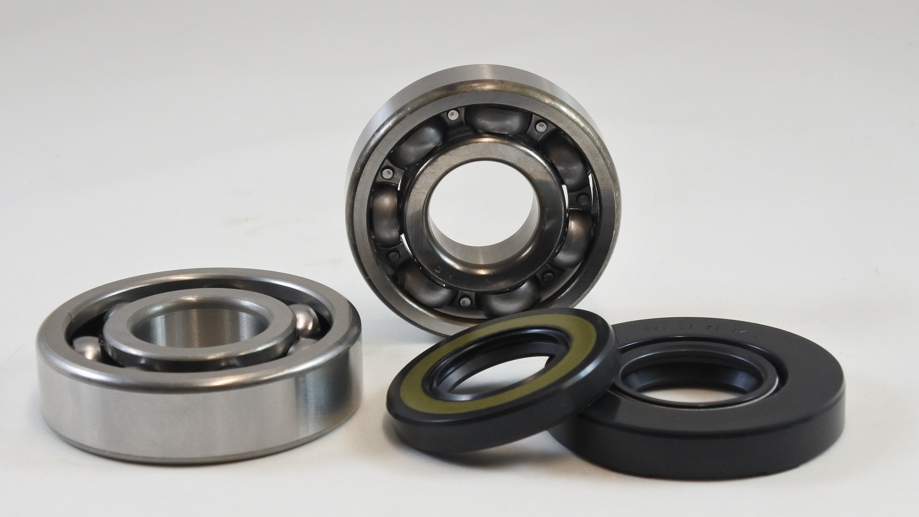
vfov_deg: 16.5
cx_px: 459
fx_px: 1779
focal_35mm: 73
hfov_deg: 29.0
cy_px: 289
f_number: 5.3
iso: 640
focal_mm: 25.6
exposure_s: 1/125
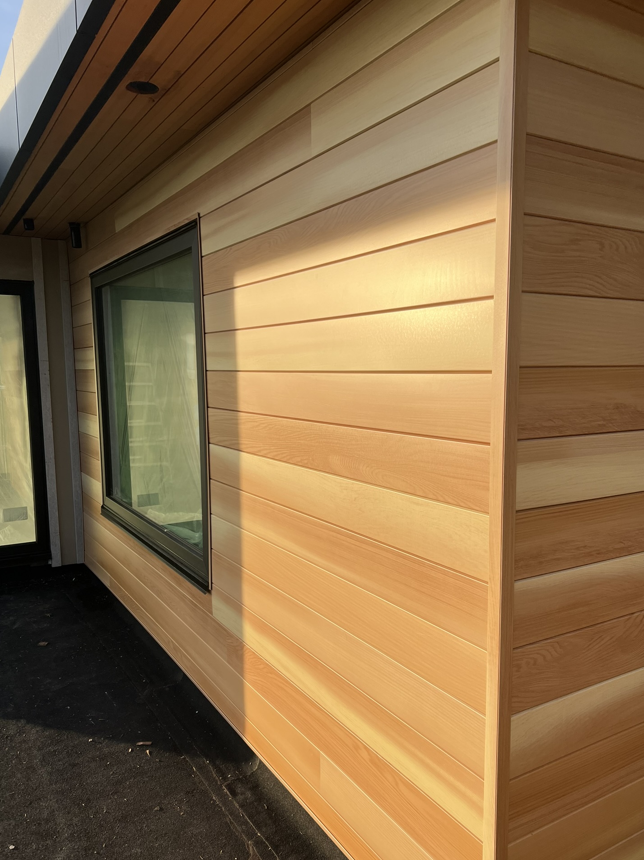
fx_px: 695
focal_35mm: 28
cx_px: 339
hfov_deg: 49.7
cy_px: 449
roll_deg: +1.6
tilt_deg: -5.9
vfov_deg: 63.4
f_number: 1.5
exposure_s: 1/2841
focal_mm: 5.7
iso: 50
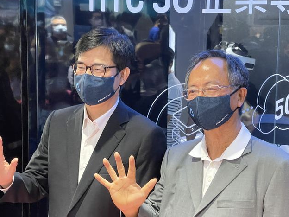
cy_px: 133
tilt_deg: -8.7
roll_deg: -0.7
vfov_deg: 18.0
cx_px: 140
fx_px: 685
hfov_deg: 23.8
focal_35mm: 82
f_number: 2.2
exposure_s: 1/40
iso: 800
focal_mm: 7.5
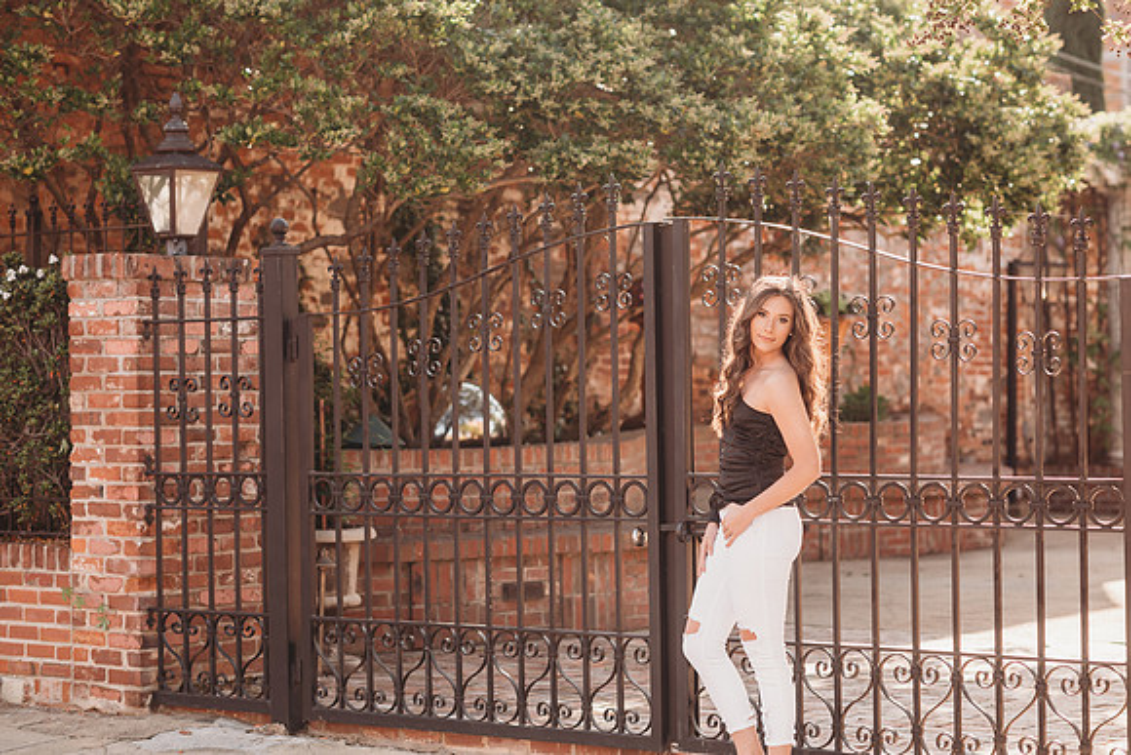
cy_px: 378
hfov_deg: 23.9
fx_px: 2671
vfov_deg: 16.1
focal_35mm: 85
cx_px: 566
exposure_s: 1/400
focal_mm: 85
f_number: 2.5
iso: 100
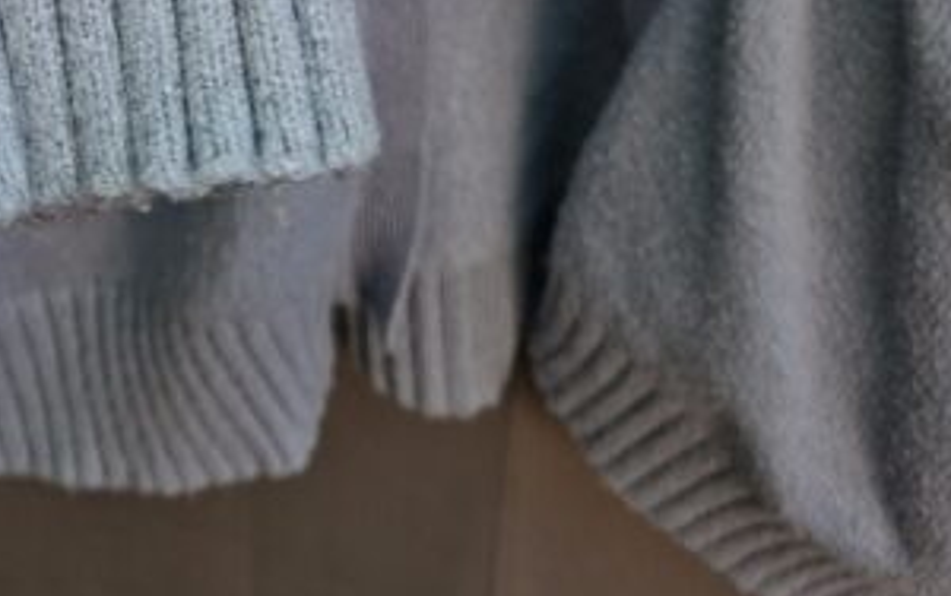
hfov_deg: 29.7
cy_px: -640
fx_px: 1686
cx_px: 38
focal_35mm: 65
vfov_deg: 15.5
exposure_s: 1/100
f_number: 1.8
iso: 100
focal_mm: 5.54
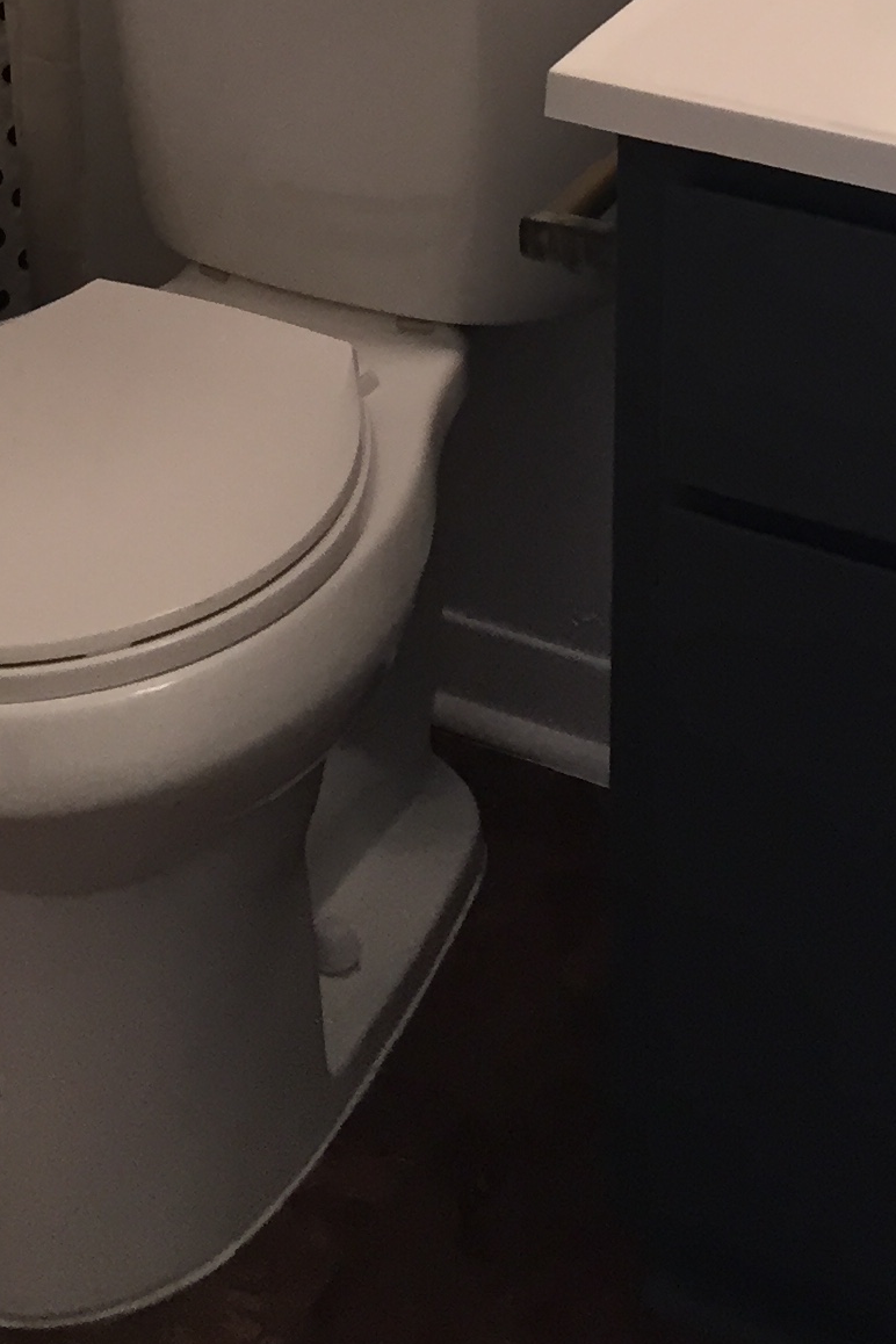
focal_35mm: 85
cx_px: 175
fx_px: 3173
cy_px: -507
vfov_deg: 21.2
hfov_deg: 16.0
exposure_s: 1/30
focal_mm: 4.15
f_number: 2.2
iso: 80
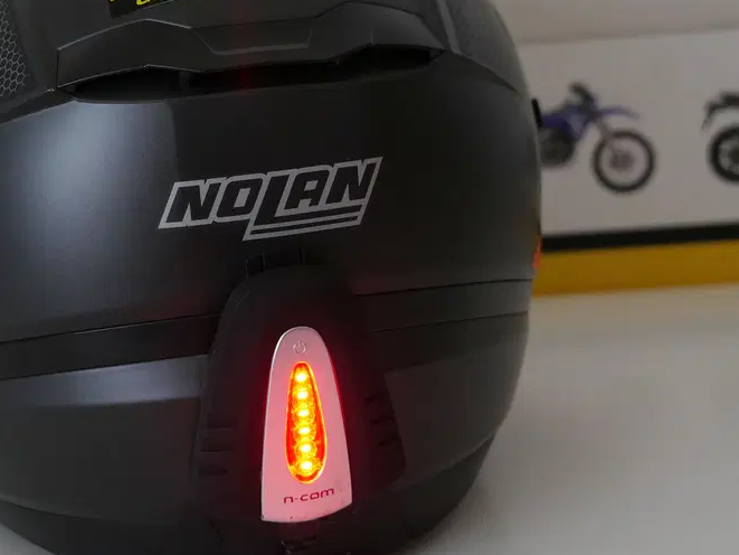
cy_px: 227
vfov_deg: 21.3
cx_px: 281
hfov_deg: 28.1
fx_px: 1473
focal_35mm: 69
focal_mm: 19
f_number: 2.8
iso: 500
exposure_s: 1/125
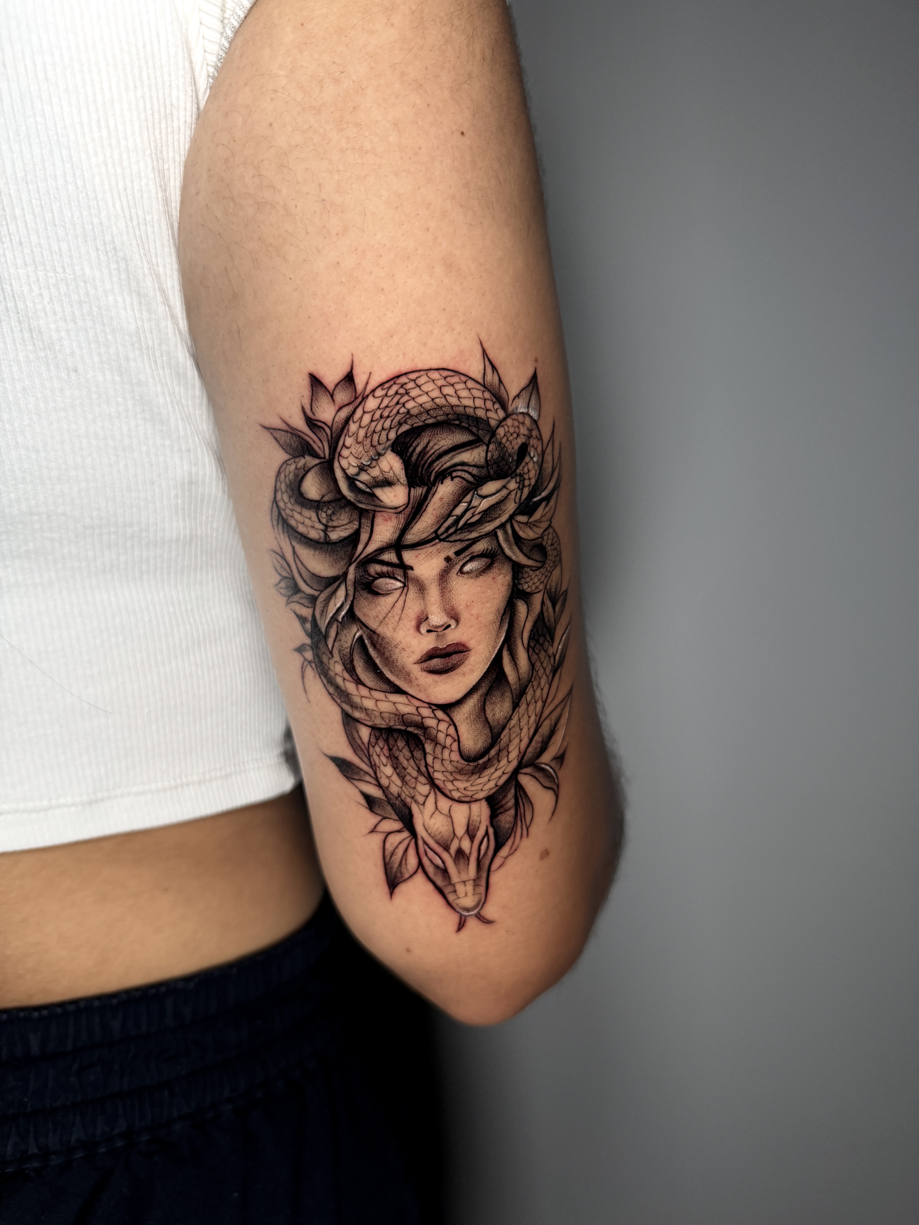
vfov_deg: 71.6
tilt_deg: -7.8
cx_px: 460
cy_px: 612
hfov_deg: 56.8
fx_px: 850
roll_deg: -0.7
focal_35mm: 24
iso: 200
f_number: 1.78
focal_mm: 6.76
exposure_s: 1/60
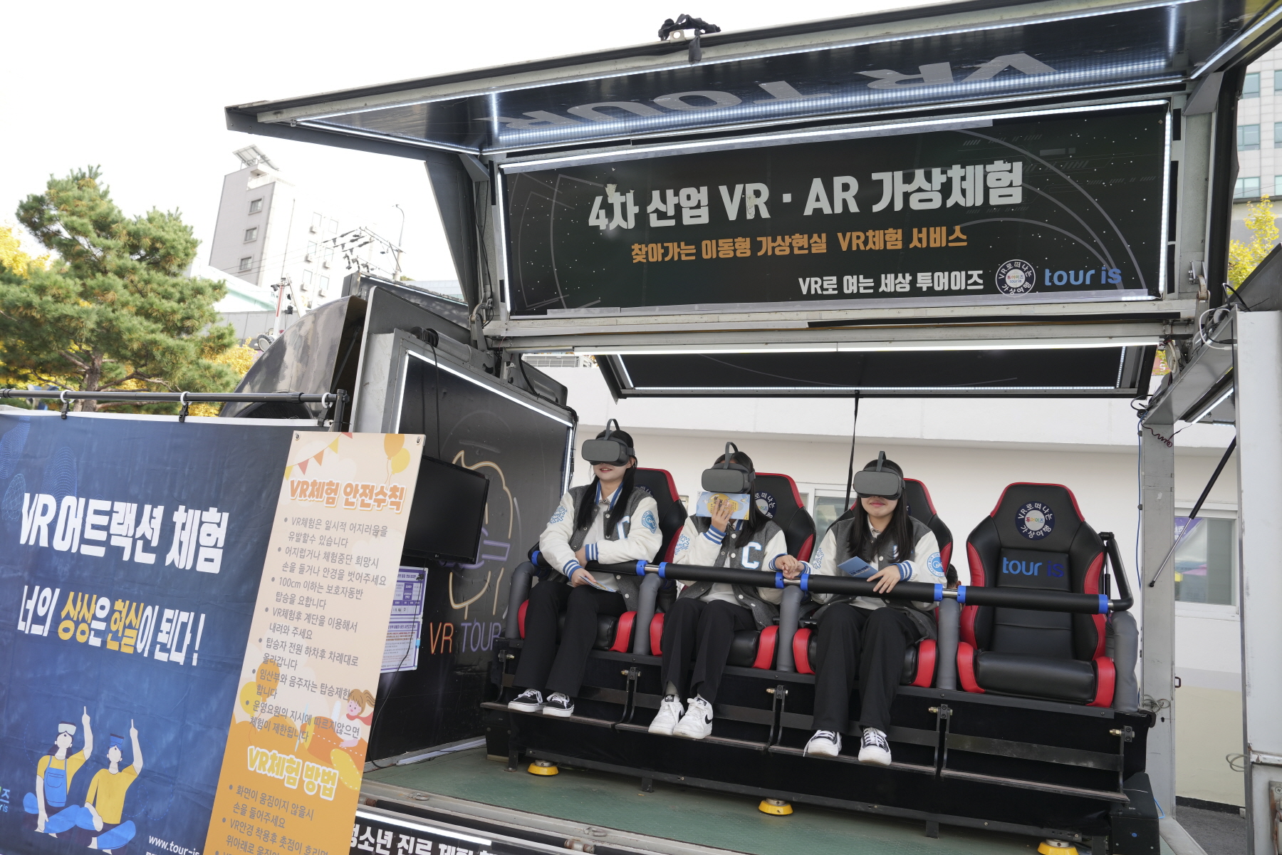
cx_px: 641
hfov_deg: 71.5
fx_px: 890
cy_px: 428
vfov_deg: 51.3
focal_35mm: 25
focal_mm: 25
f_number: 5.6
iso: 200
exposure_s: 1/160
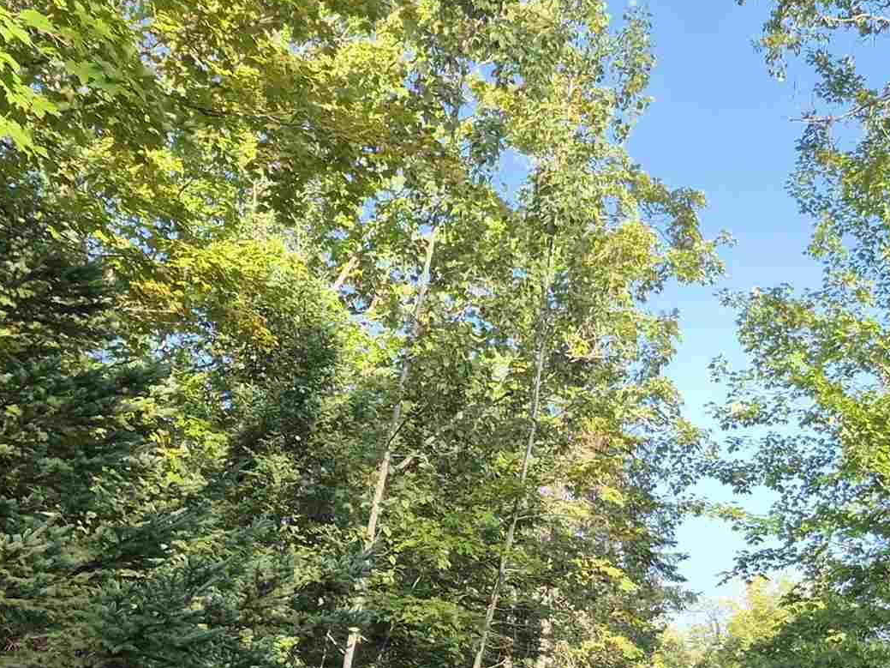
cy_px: 870
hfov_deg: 27.8
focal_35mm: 68
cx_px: 760
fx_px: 1748
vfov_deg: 19.8
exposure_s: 1/348
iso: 25
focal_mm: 5.4
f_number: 1.8
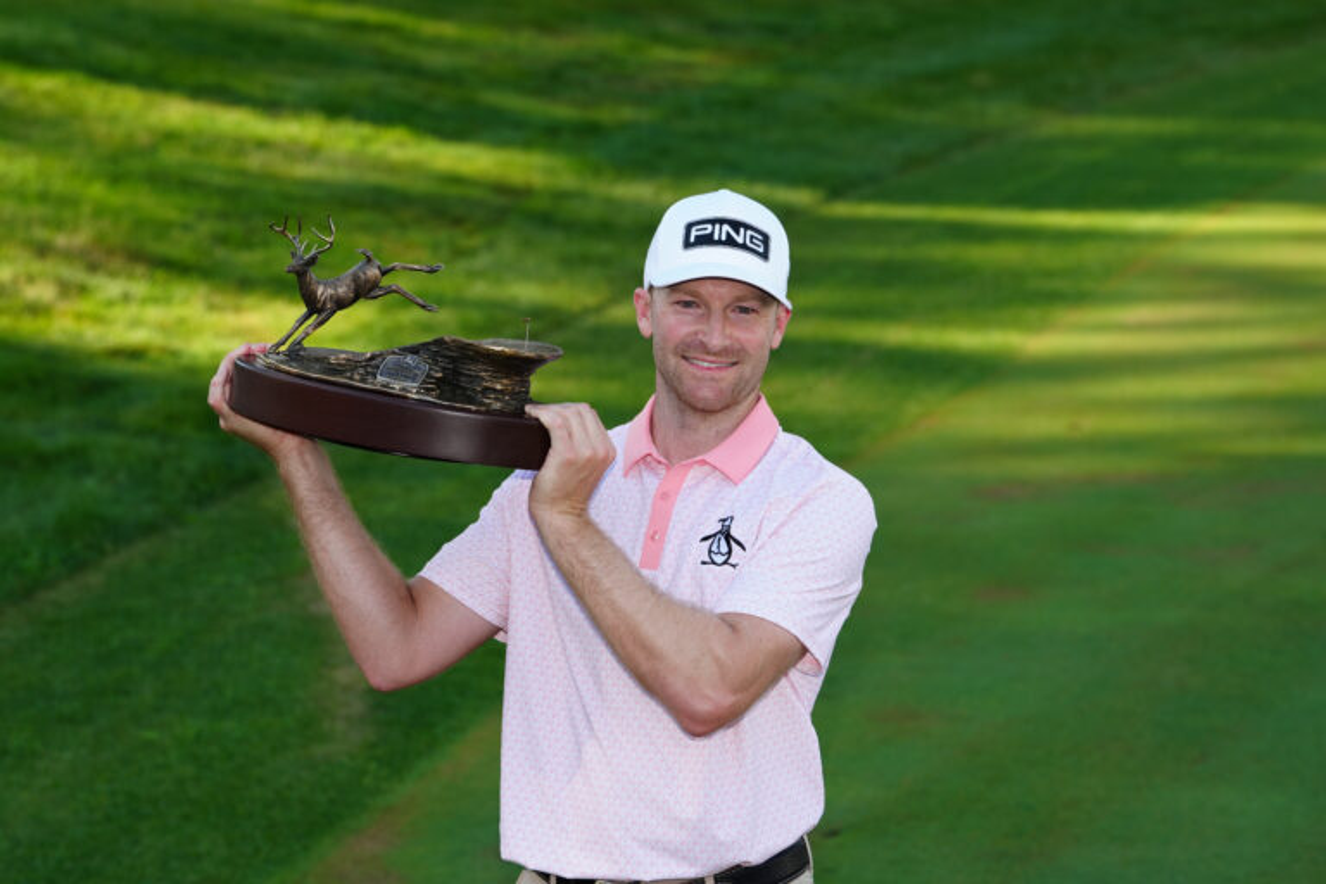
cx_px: 663
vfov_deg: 12.6
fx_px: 4015
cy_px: 442
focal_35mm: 109
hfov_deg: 18.8
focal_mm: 109
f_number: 5.6
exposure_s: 1/500
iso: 400
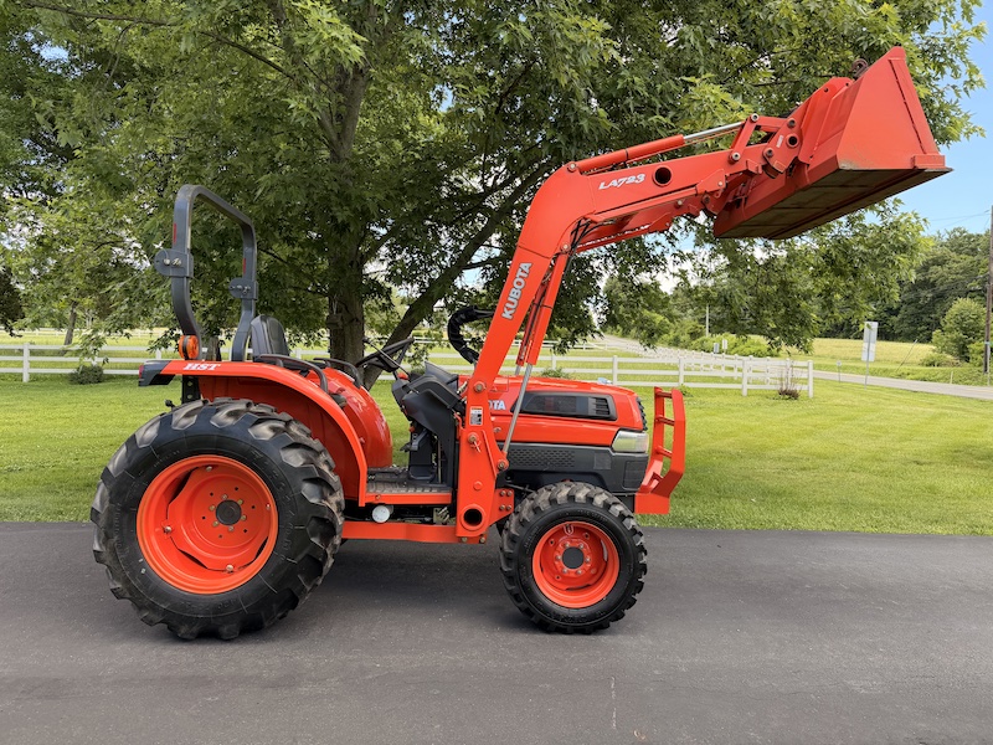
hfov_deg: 71.6
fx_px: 688
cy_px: 372
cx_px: 496
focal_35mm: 24
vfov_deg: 56.8
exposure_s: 1/571
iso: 100
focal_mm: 6.76
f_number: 1.78
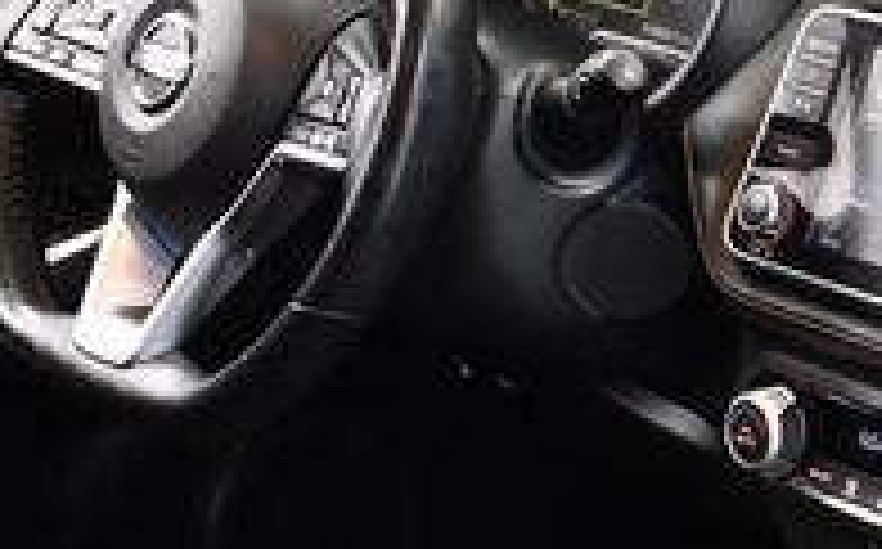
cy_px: 306
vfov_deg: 10.9
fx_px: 2881
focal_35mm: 120
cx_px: 1332
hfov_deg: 15.9
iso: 3200
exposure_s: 1/80
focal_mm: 18
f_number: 3.5
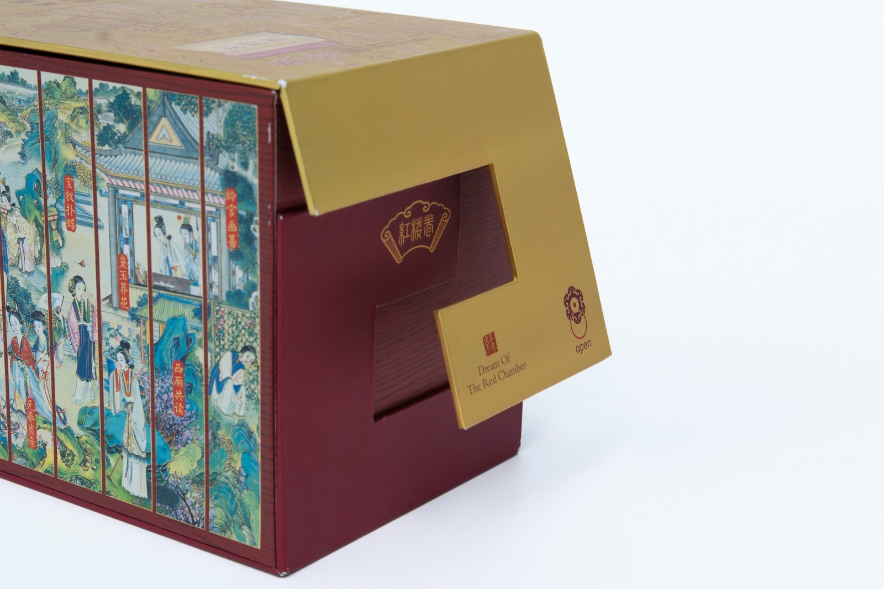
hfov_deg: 38.2
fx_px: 1277
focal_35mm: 52
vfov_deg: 26.0
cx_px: 442
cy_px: 294
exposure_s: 1/125
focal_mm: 35
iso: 100
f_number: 10
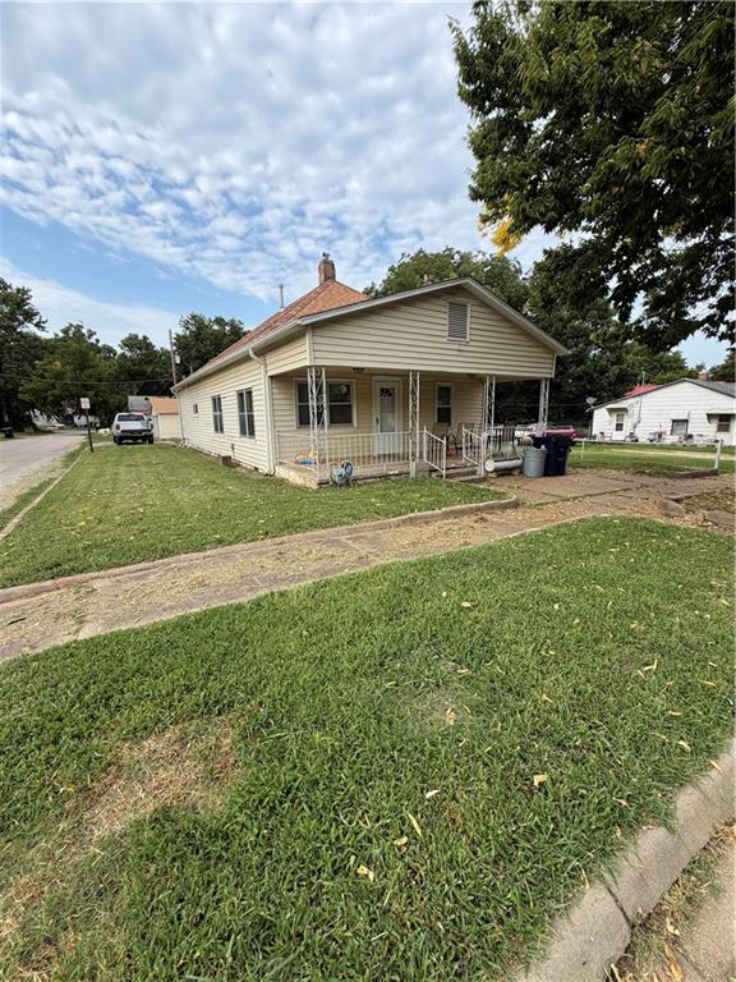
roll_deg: +2.3
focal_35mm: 14
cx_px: 368
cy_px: 491
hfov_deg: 85.7
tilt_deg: -11.0
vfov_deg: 102.1
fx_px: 397
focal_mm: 2.22
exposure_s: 1/734
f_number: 2.2
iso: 40
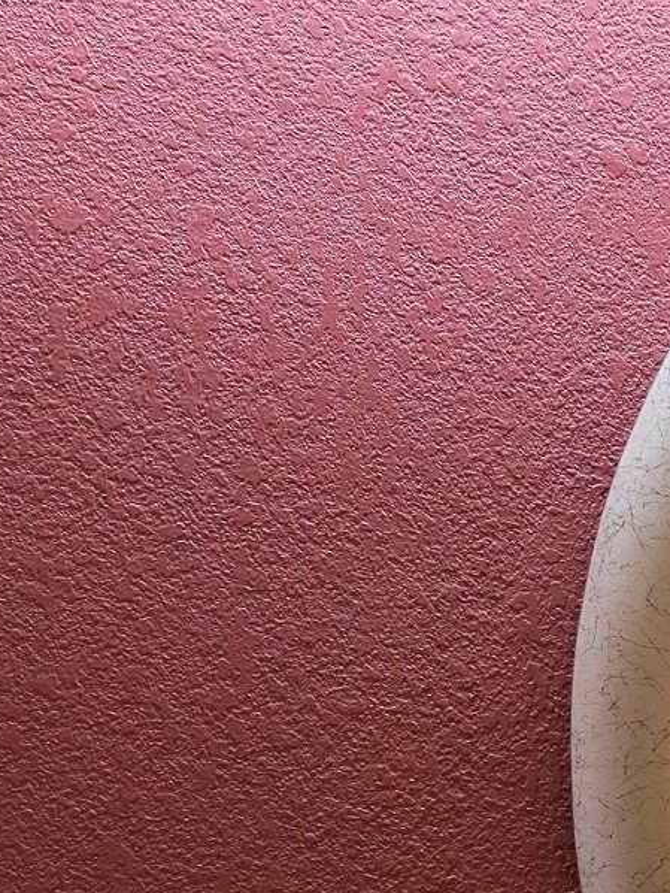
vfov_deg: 19.9
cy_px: 1180
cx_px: 1467
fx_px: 2321
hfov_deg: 13.3
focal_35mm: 90
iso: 320
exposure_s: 1/40
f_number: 8
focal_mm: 16
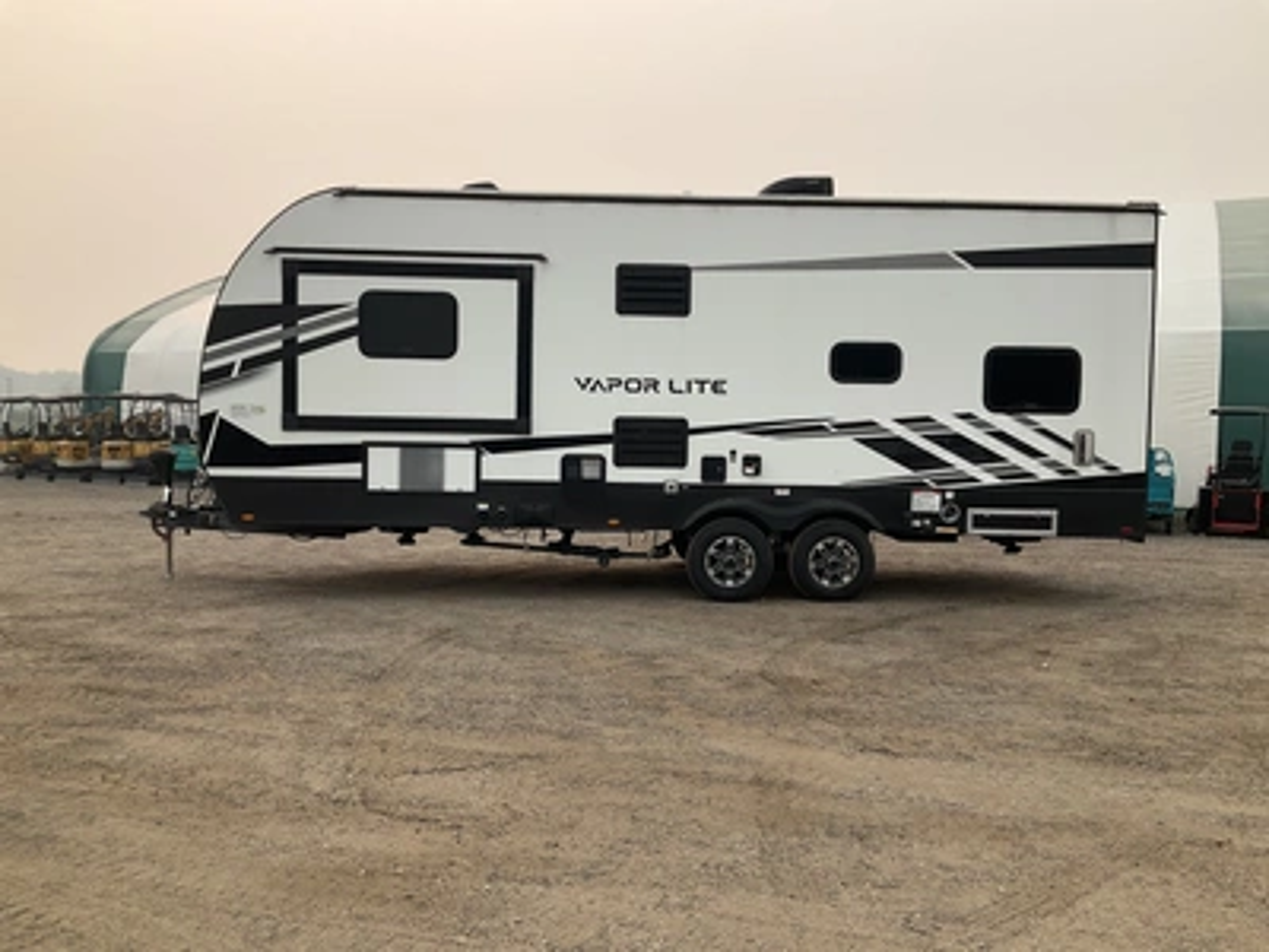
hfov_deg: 61.7
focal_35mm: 29
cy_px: 476
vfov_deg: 48.2
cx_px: 634
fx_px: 1063
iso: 25
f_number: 1.8
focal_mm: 3
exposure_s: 1/1279
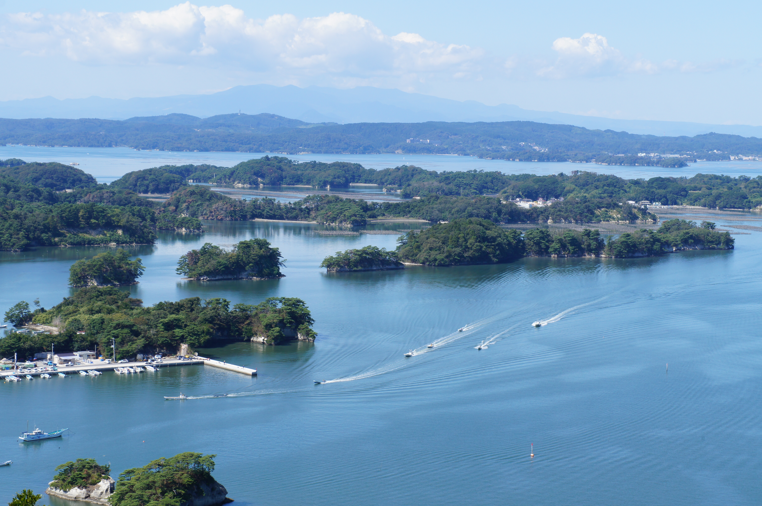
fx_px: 1744
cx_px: 381
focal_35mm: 82
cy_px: 253
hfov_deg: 24.6
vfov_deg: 16.5
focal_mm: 55
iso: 200
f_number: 13
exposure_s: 1/160
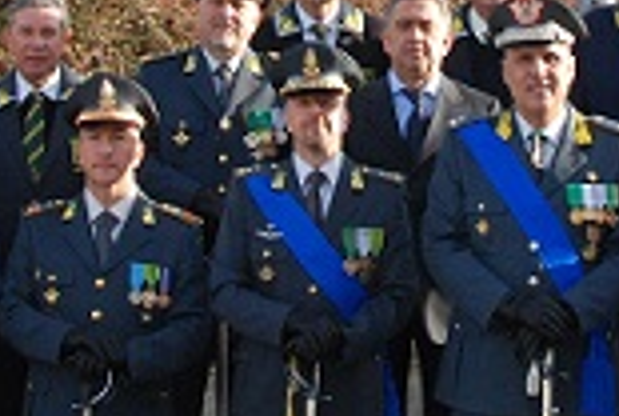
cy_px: -194
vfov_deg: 7.5
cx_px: 421
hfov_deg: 11.4
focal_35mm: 180
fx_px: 3101
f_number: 9
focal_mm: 24
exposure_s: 1/200
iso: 400
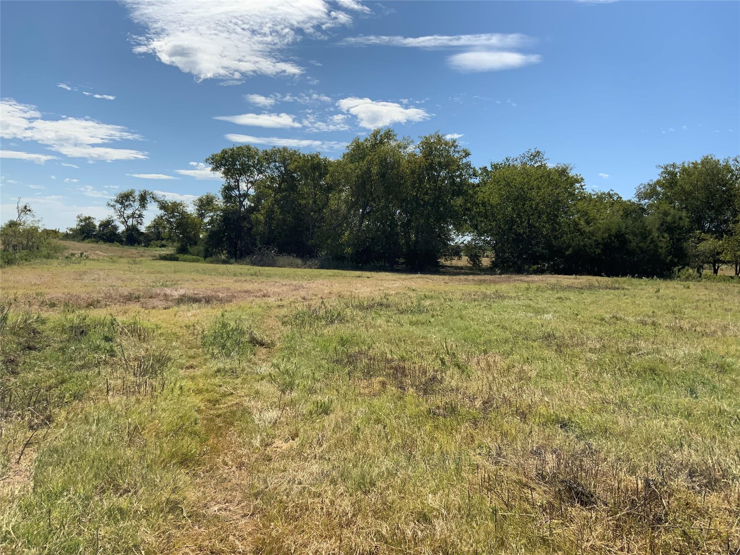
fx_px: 620
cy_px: 278
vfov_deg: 48.2
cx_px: 370
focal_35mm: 29
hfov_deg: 61.7
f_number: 1.8
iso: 20
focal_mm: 3
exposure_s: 1/3125
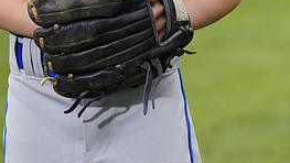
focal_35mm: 463
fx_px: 3561
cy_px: -118
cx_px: 101
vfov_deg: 2.6
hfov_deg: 4.7
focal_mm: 200
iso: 100
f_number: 6.3
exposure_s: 1/250
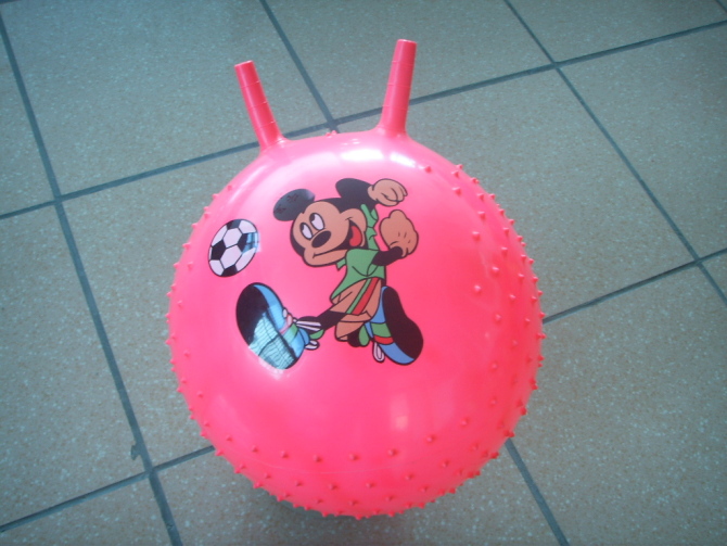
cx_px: 364
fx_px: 819
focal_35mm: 39
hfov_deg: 47.8
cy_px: 273
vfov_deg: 36.8
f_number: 3.5
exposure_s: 1/3
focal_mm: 6.6
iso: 63
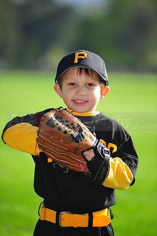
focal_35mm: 200
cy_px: 118
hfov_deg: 6.9
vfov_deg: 10.3
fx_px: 1310
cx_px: 78
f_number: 4
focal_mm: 200
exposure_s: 1/800
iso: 200
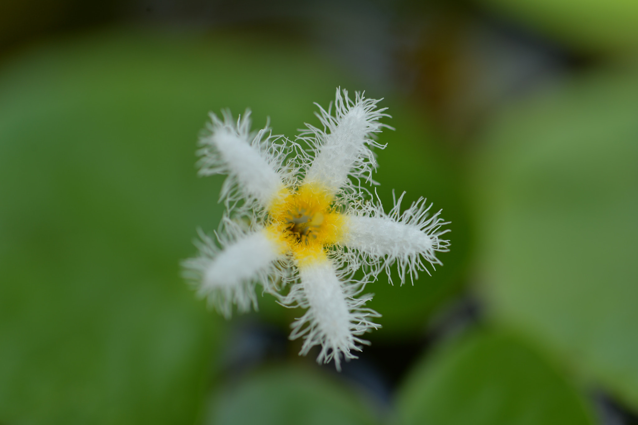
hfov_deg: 19.5
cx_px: 319
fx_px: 1860
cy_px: 212
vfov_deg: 13.0
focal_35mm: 105
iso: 100
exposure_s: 1/320
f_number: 5.6
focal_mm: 105
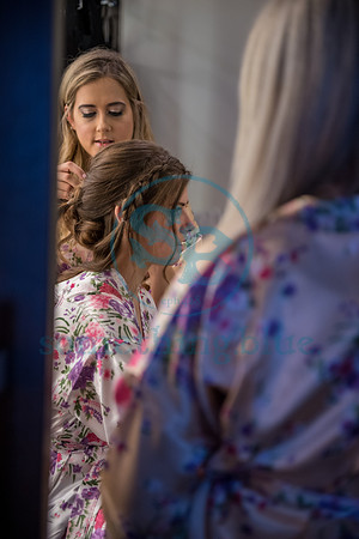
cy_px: 270
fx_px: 927
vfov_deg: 32.4
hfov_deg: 21.9
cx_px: 180
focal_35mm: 62
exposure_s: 1/320
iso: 1600
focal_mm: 62
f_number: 2.8
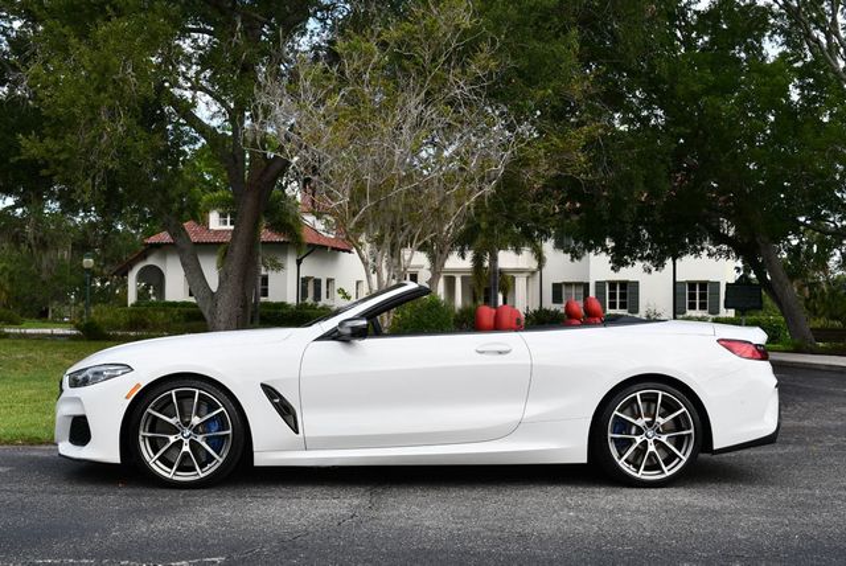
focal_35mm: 44
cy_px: 283
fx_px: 1035
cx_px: 423
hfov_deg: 44.5
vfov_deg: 30.6
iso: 200
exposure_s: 1/250
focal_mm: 22
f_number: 7.1
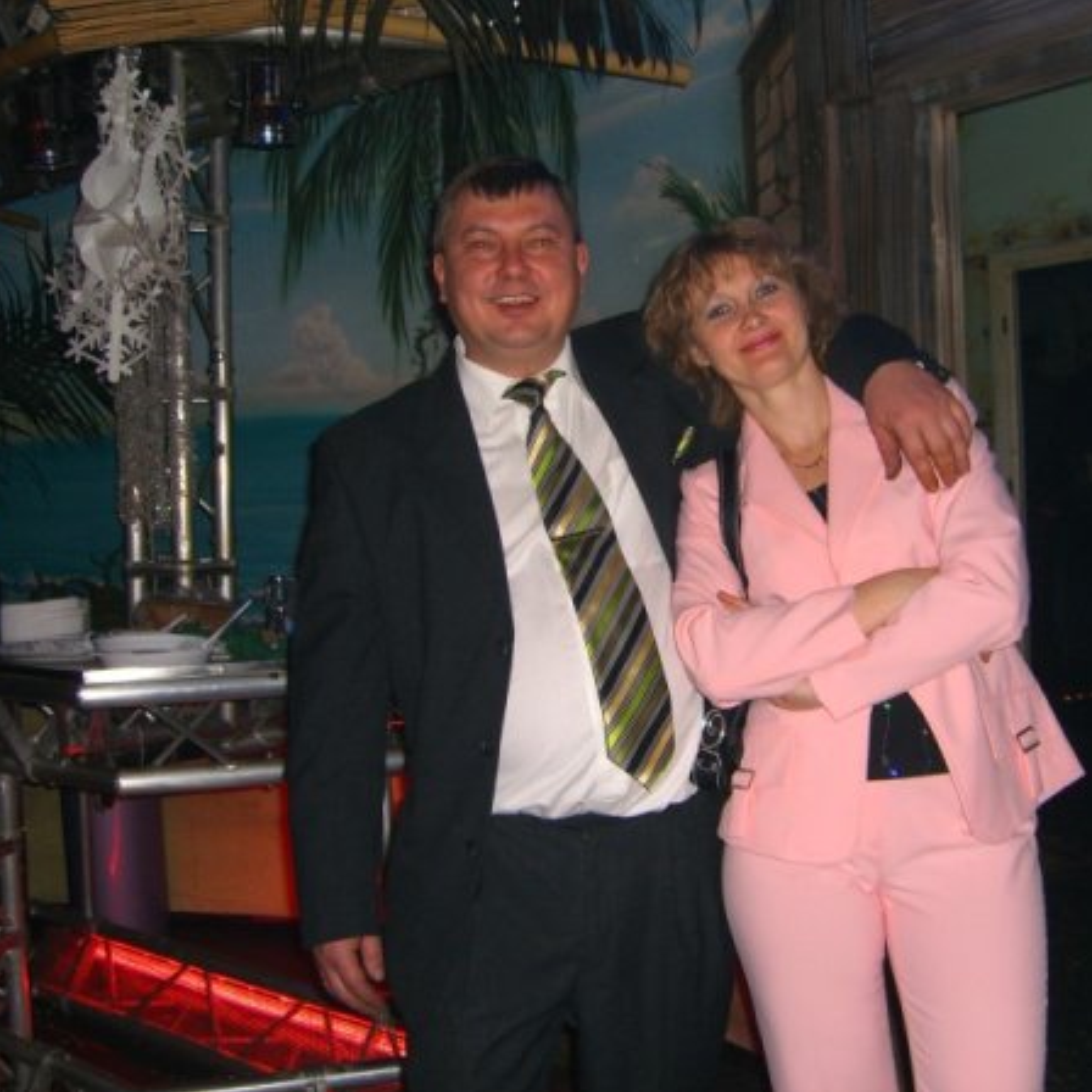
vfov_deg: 37.6
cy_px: 546
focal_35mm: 45
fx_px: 1606
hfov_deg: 37.4
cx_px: 668
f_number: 2.8
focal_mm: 7.9
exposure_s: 1/60
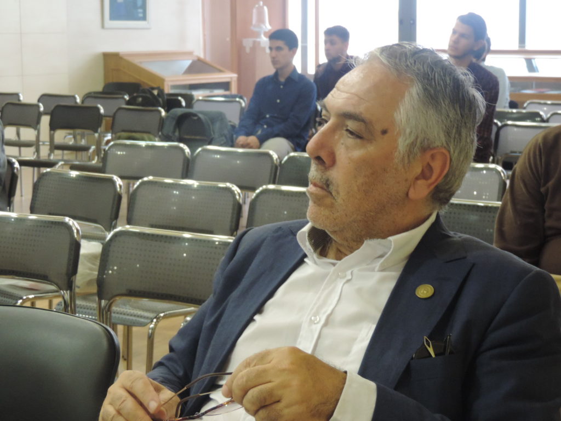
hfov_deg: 26.0
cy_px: 210
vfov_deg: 19.6
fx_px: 1215
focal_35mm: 75
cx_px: 280
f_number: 3.9
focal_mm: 13.3
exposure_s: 1/25
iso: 800
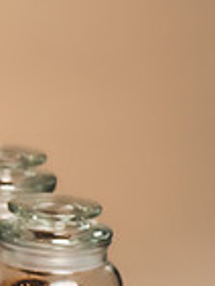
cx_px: -346
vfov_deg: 8.5
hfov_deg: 6.1
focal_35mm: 233
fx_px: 1927
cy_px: 186
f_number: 2.8
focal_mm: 50
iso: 200
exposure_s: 1/125
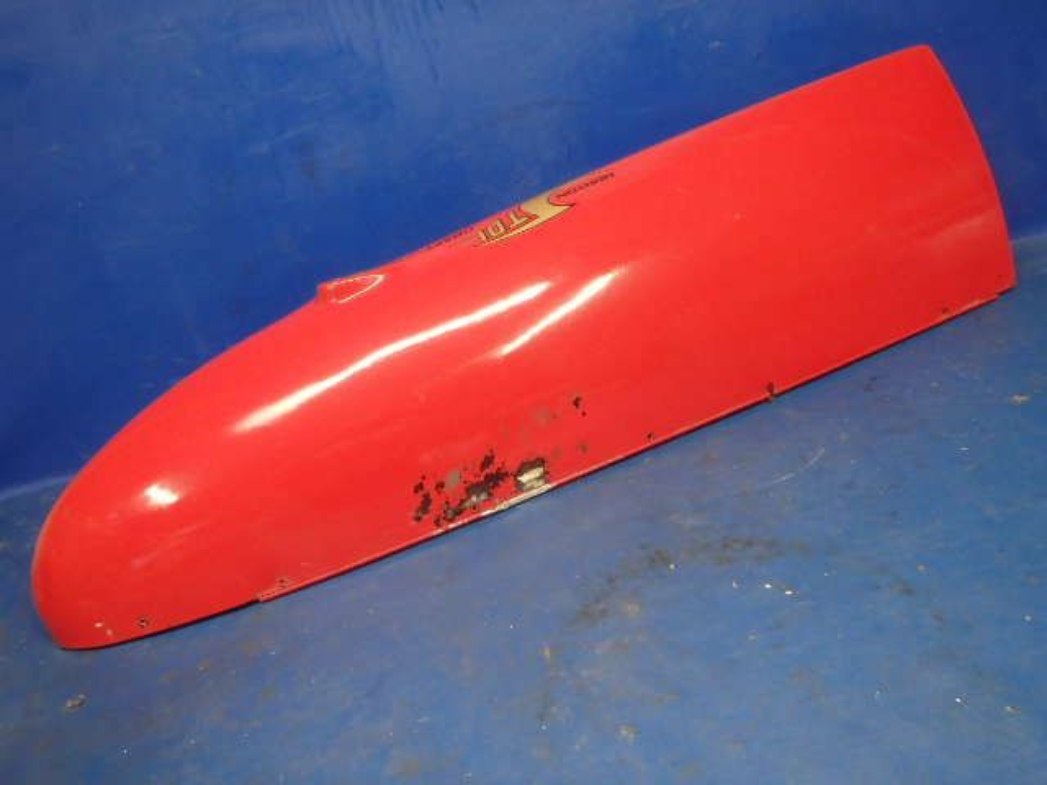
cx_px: 524
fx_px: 847
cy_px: 392
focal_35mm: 28
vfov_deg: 49.7
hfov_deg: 63.4
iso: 640
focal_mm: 5
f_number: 3.9
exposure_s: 1/30
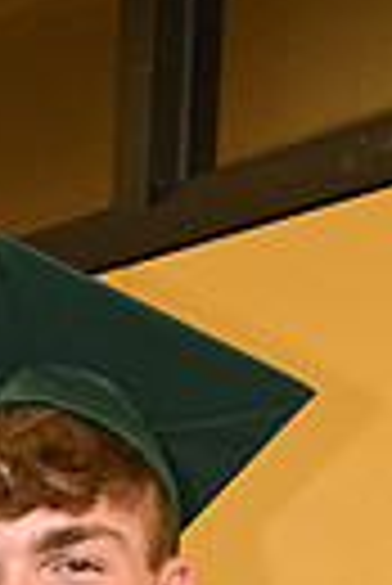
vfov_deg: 12.5
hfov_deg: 9.7
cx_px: -176
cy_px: 1269
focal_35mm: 138
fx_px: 2248
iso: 1600
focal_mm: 31
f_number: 5.6
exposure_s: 1/60
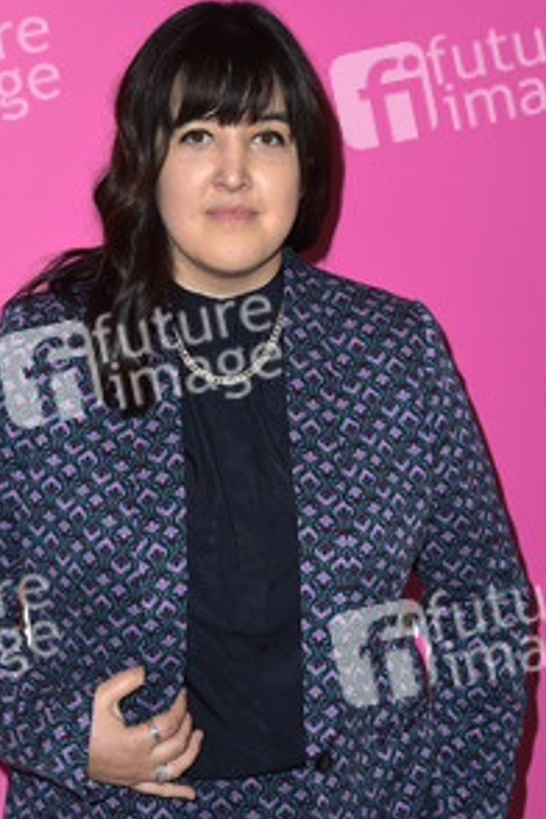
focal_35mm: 79
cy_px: 501
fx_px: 1797
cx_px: 221
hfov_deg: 17.3
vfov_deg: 25.6
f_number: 6.3
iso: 160
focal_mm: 58
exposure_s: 1/250
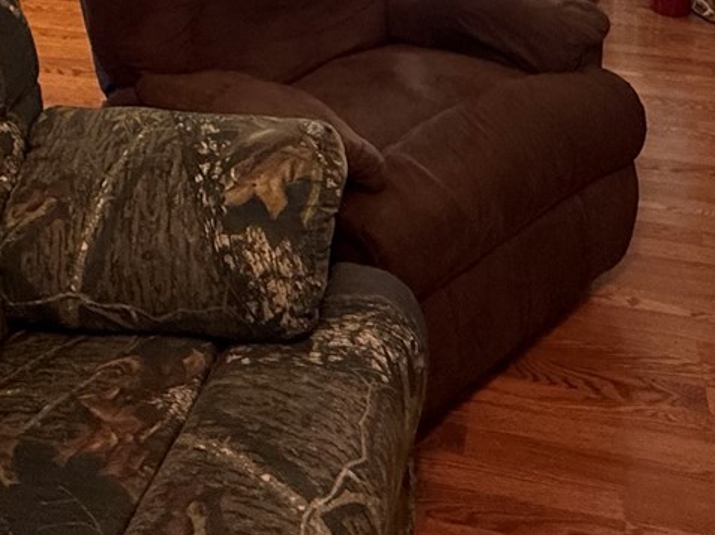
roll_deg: -2.2
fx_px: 970
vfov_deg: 24.1
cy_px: -273
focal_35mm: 47
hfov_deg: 40.5
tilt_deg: -4.5
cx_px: 372
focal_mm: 2.22
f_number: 2.2
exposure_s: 1/60
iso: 320
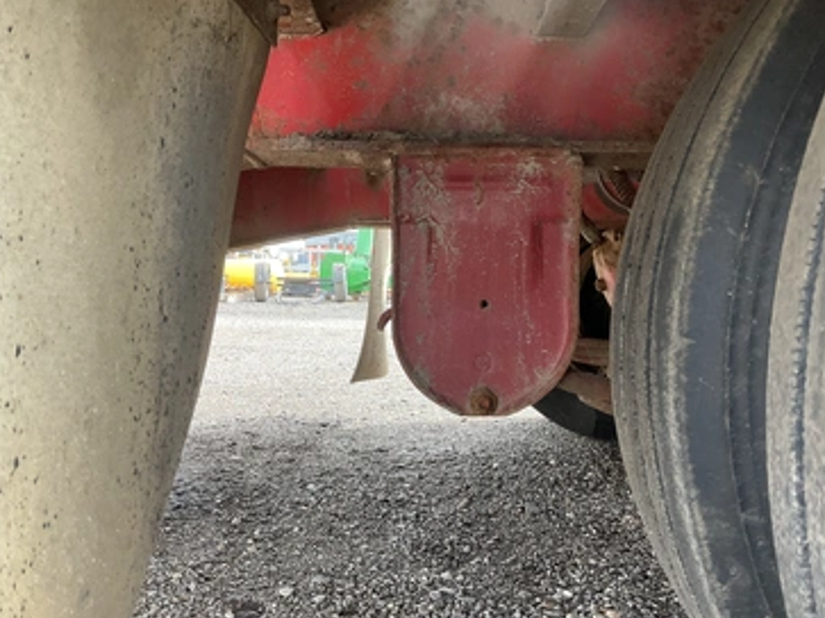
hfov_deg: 56.8
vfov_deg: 44.1
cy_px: 332
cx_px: 443
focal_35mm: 32
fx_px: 762
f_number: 1.8
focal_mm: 3
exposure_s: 1/122
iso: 64
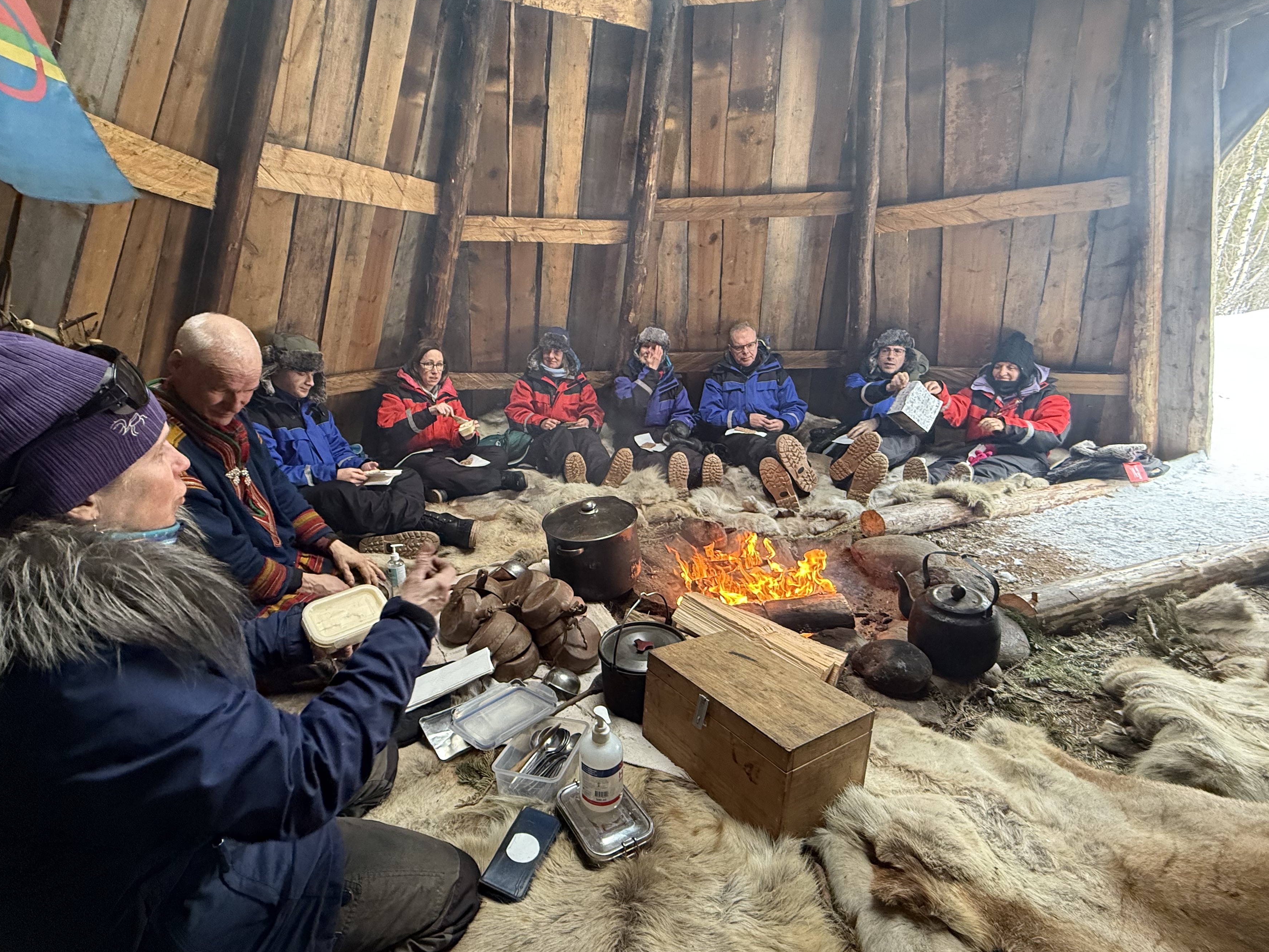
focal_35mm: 16
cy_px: 476
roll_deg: +0.9
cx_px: 579
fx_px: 587
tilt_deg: -14.8
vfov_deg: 78.1
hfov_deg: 94.3
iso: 320
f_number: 2.2
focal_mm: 2.22
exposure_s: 1/62
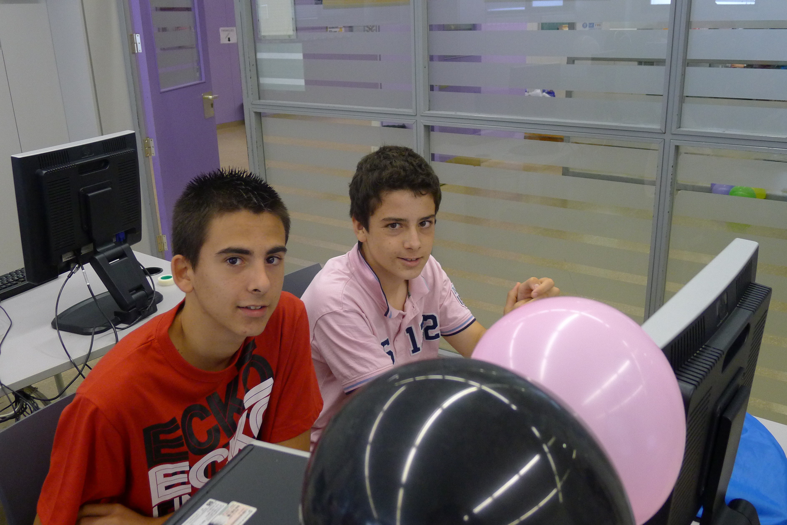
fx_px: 700
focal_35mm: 32
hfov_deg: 58.7
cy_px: 262
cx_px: 394
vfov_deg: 41.1
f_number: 2.2
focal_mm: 6.8
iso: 400
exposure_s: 1/60
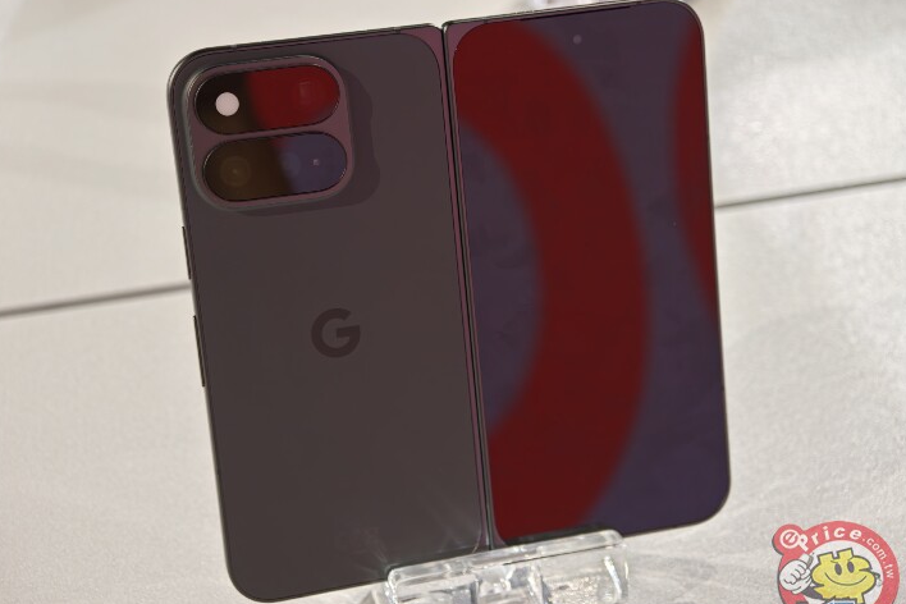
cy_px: 308
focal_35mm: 74
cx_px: 452
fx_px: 1862
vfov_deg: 18.4
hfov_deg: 27.3
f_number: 2.2
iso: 400
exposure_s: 1/100
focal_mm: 20.1
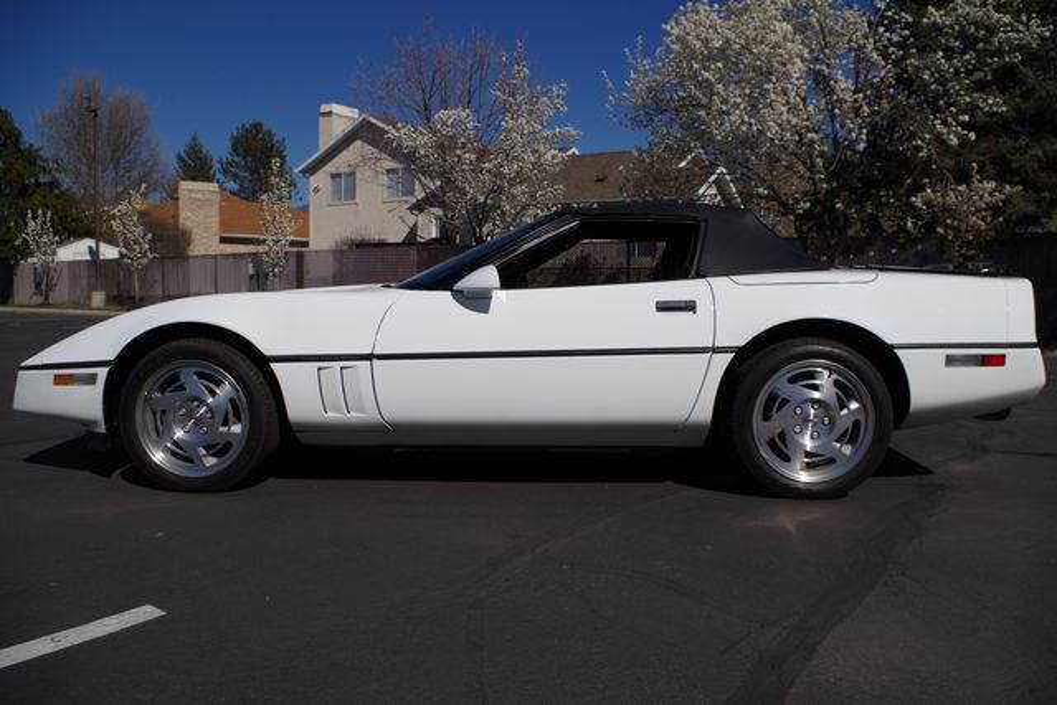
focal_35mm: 27
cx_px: 528
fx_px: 793
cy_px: 352
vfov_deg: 48.0
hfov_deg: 67.4
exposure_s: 1/640
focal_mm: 18
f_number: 8
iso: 100
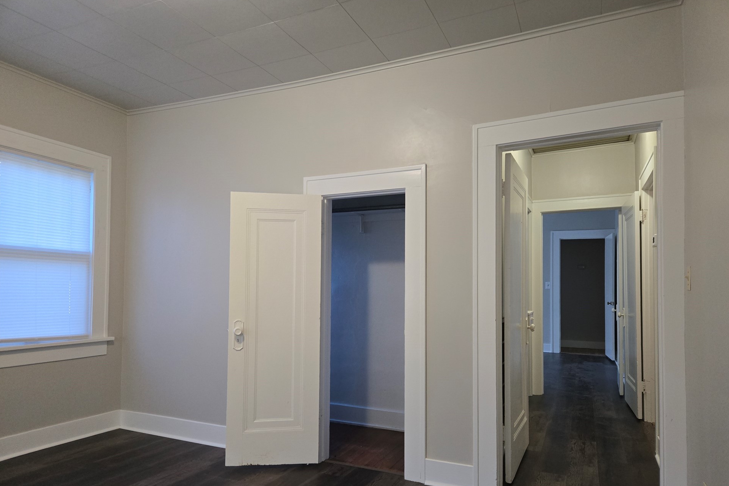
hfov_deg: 73.7
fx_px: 486
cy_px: 269
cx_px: 364
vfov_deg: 53.0
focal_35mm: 24
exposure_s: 1/120
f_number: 1.8
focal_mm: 5.4
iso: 400
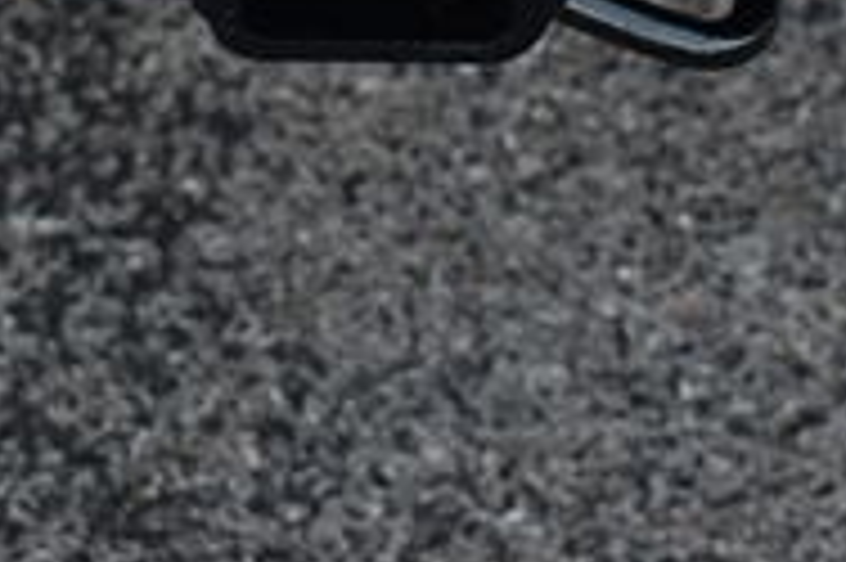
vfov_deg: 14.0
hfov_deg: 22.2
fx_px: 2160
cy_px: -259
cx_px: 414
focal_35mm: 92
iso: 400
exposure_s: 1/250
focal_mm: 18
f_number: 4.5
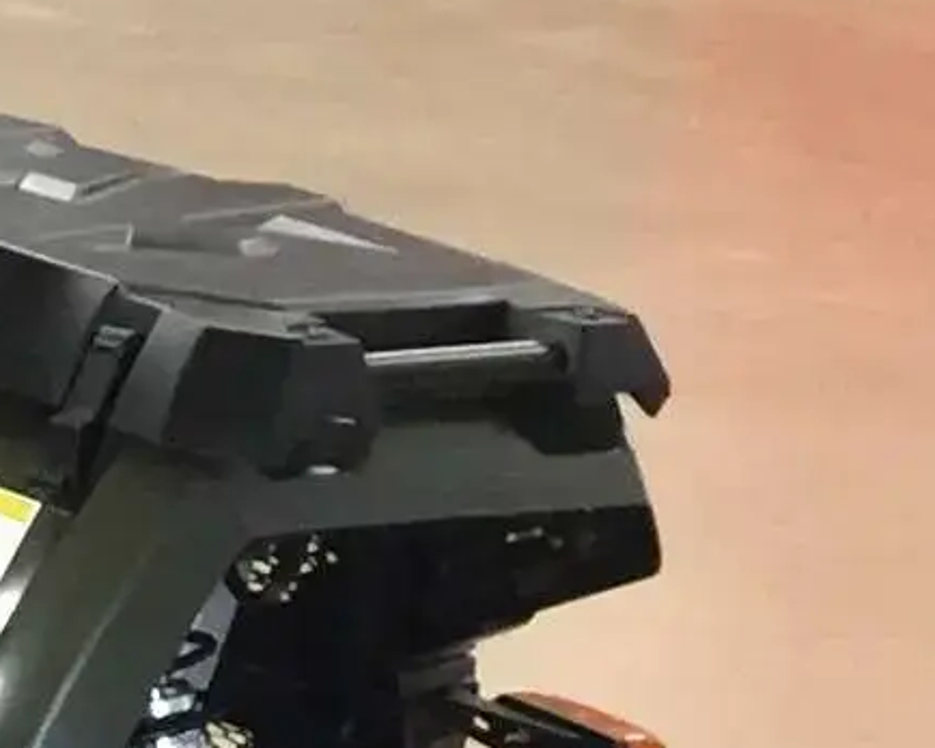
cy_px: 418
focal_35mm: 213
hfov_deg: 7.8
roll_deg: -1.0
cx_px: -1874
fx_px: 5893
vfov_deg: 7.3
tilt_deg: -12.9
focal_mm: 4.15
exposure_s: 1/17
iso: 125
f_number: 2.2
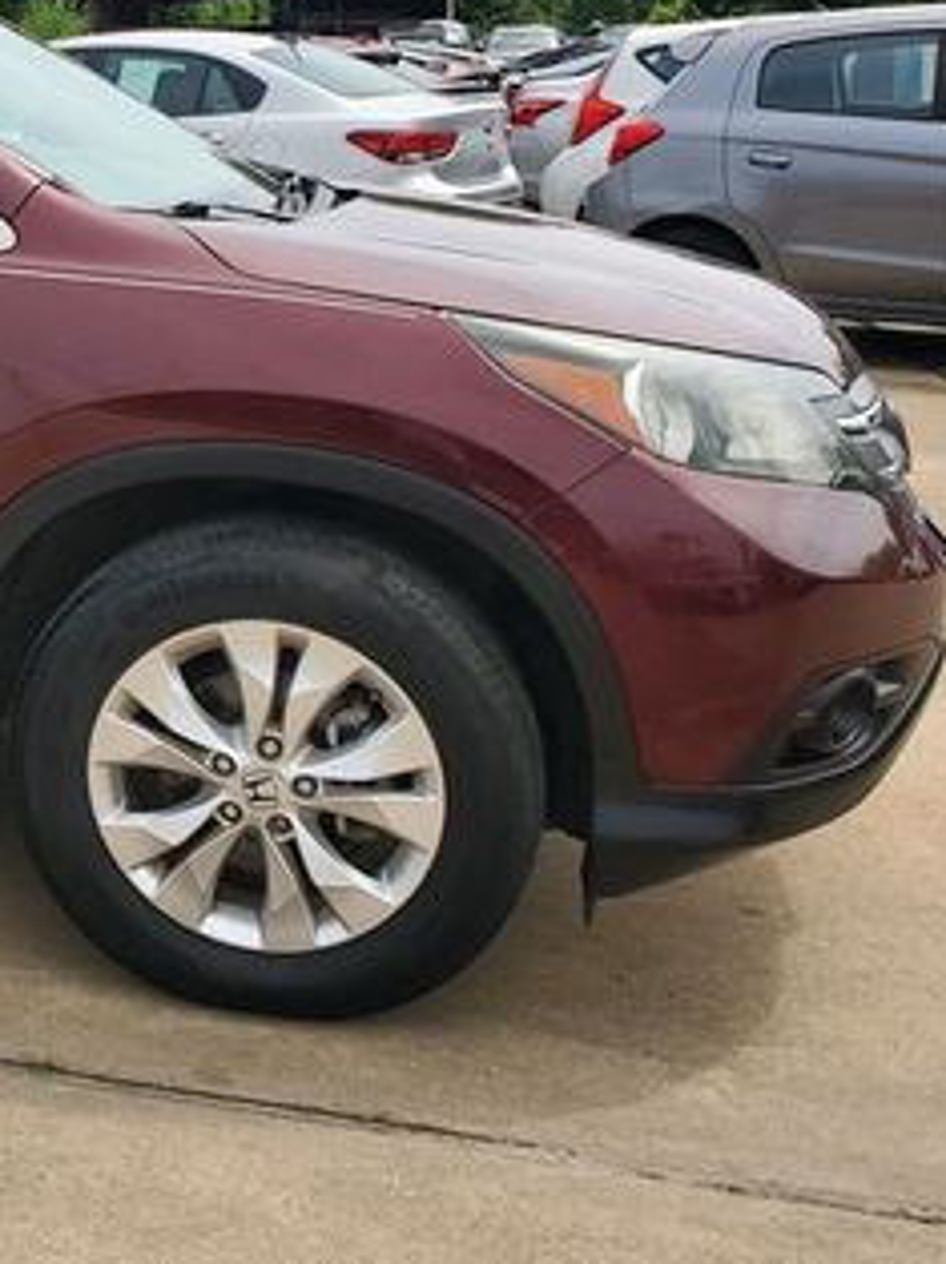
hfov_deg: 24.2
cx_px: -266
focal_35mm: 53
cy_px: 487
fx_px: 1934
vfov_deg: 36.0
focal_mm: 4.3
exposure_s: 1/1457
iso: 50
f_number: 2.4
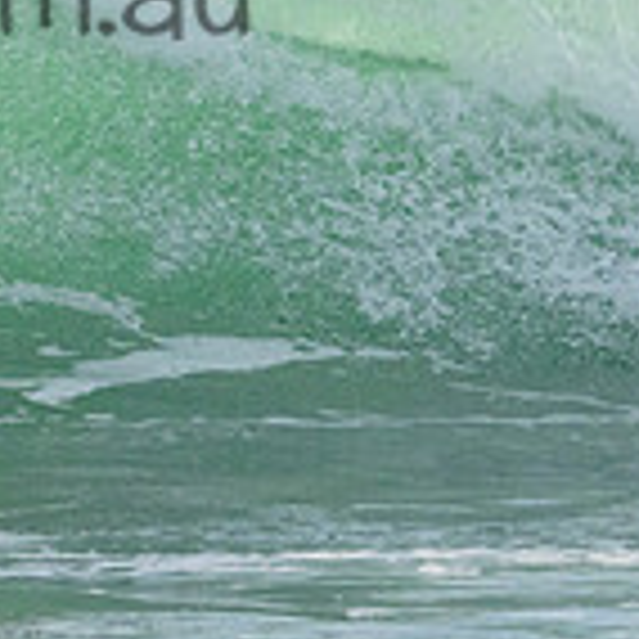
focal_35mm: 1596
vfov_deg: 1.1
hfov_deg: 1.1
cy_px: -70
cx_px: -225
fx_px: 33332
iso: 4500
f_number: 11
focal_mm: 460
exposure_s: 1/1250
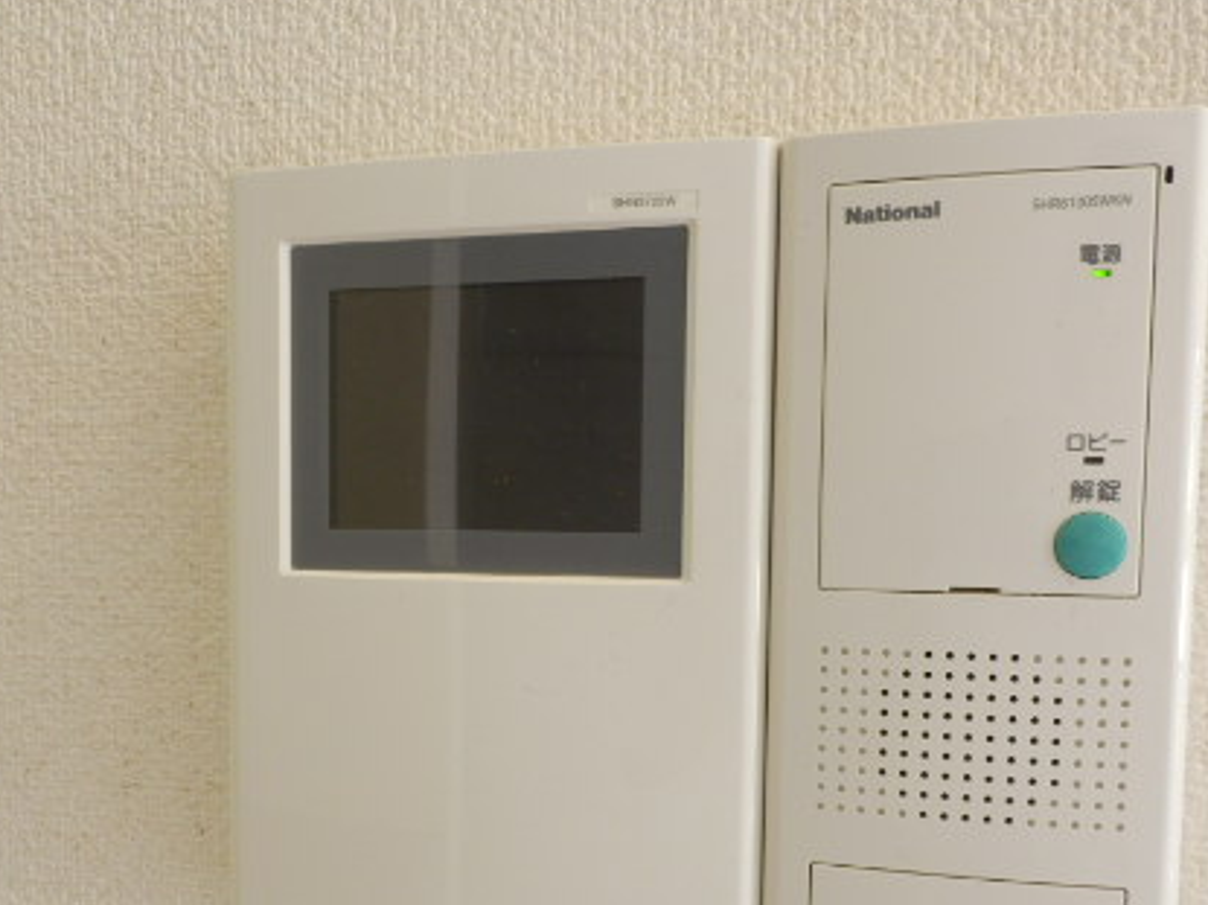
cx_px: 515
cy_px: 608
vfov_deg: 38.2
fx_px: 1291
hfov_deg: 50.0
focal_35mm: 37
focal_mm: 4.2
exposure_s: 1/30
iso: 125
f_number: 3
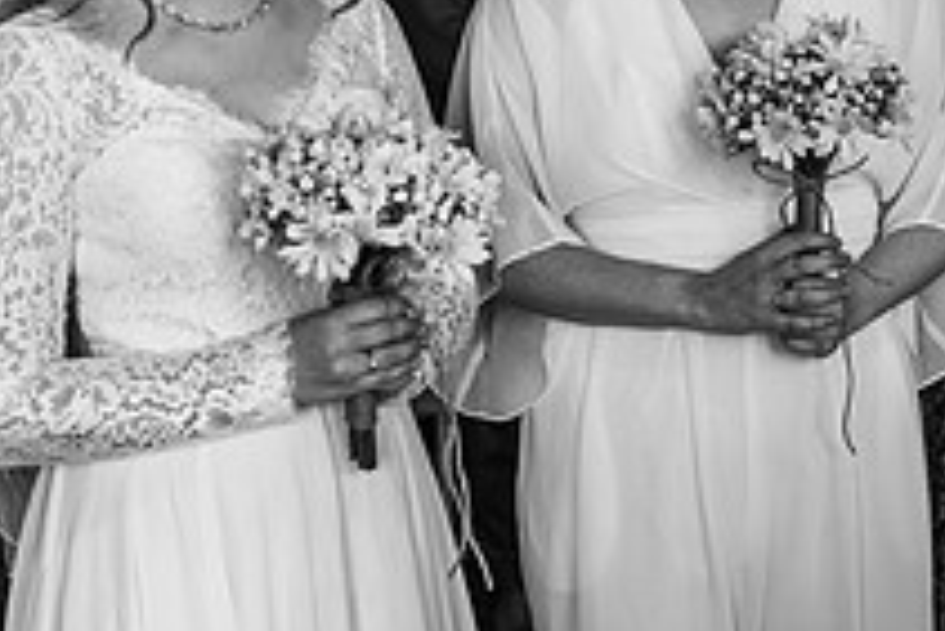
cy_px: 183
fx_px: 2522
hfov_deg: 21.2
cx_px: 564
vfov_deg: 14.2
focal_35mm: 96
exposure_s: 1/200
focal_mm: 35
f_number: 2.2
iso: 500
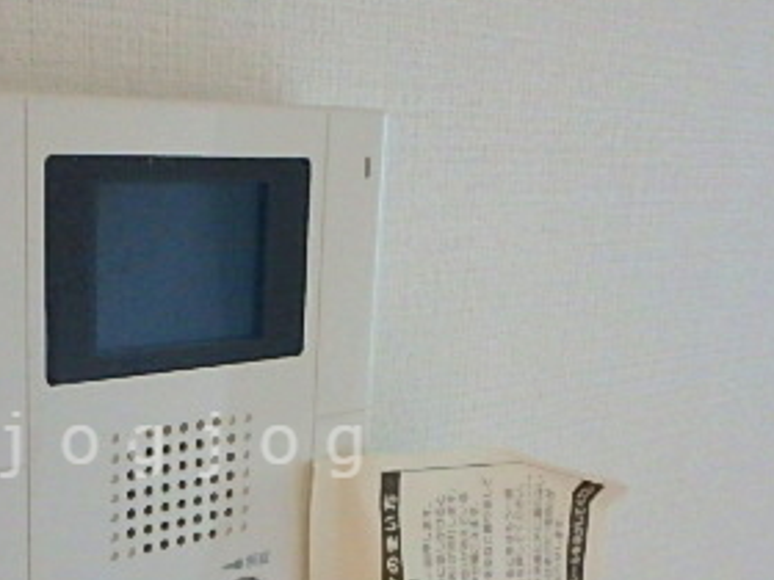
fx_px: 1073
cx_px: 188
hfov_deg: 38.6
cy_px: 445
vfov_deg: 29.7
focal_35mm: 48
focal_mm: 3.7
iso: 640
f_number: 3.5
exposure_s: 1/30
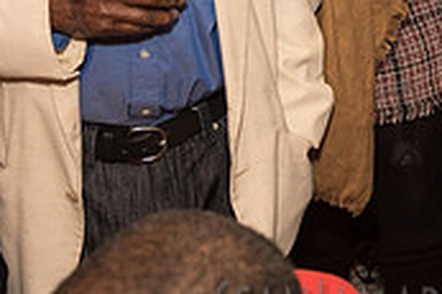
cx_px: 496
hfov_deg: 19.9
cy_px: -142
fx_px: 1202
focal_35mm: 98
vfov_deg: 13.2
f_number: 3.5
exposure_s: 1/320
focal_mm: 26
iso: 1250
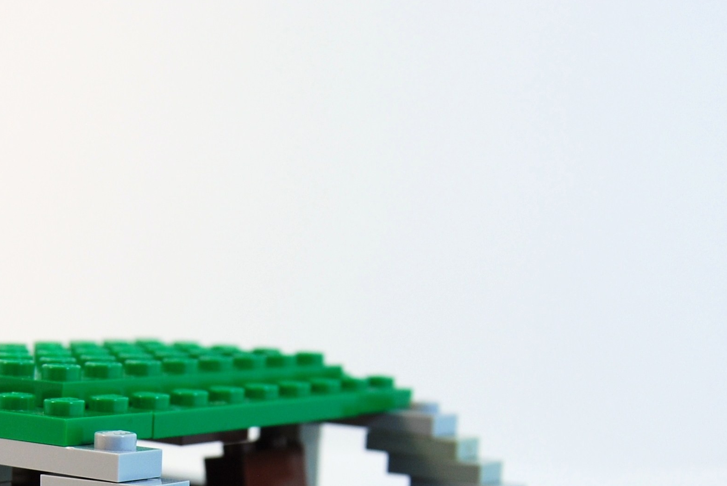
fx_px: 1496
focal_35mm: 74
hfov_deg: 26.7
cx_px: 132
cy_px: 573
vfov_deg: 17.6
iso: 180
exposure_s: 1/125
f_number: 5.6
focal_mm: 20
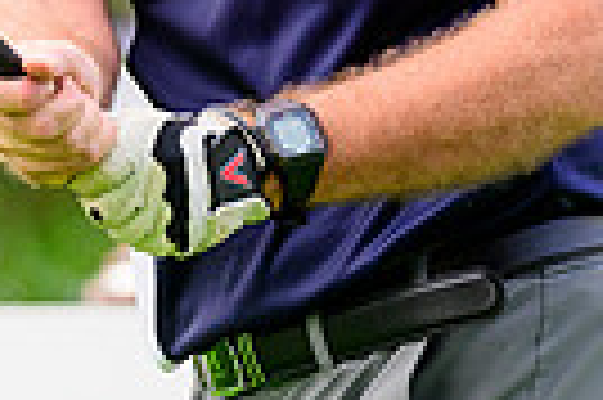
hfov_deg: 2.4
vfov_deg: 1.6
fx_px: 14471
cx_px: -108
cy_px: -434
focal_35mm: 865
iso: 640
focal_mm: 200
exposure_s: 1/1600
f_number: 4
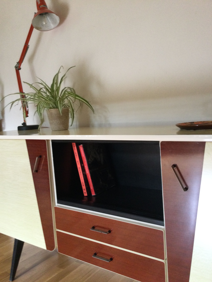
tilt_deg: -3.2
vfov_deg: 58.4
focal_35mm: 31
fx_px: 253
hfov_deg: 45.4
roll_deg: +3.6
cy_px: 141
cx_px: 106
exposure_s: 1/33
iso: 160
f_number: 2.4
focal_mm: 3.3
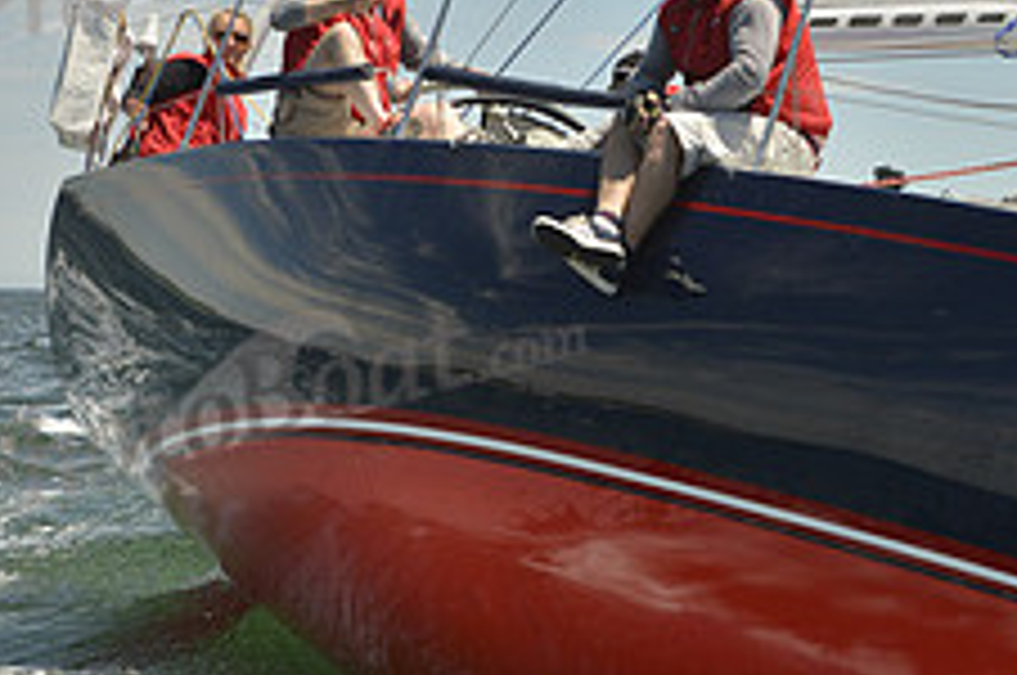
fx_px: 5078
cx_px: 824
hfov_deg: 11.4
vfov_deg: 7.6
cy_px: 106
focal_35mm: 180
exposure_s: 1/1600
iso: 280
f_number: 6.3
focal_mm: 70
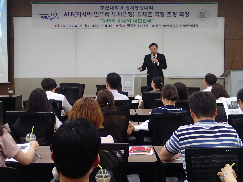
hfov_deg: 33.8
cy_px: 91
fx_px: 400
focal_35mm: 57
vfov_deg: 25.7
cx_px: 122
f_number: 3.5
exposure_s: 1/60
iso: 800
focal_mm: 10.29
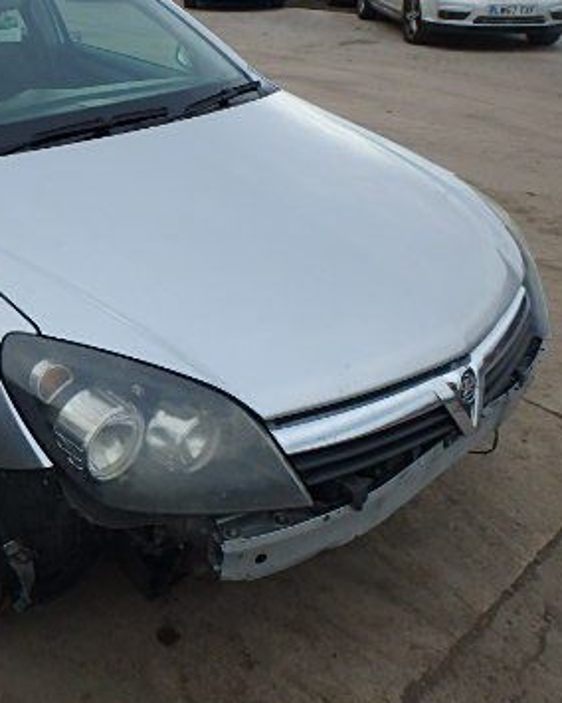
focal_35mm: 37
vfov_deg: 49.0
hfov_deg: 38.4
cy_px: 313
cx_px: 99
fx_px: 769
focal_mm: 3.7
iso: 125
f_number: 3.5
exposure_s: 1/500
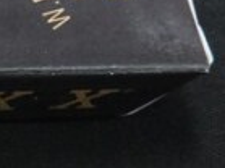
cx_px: -261
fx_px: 688
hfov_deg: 14.5
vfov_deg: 13.9
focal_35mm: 106
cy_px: 87
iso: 2000
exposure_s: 1/30
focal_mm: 9
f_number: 10
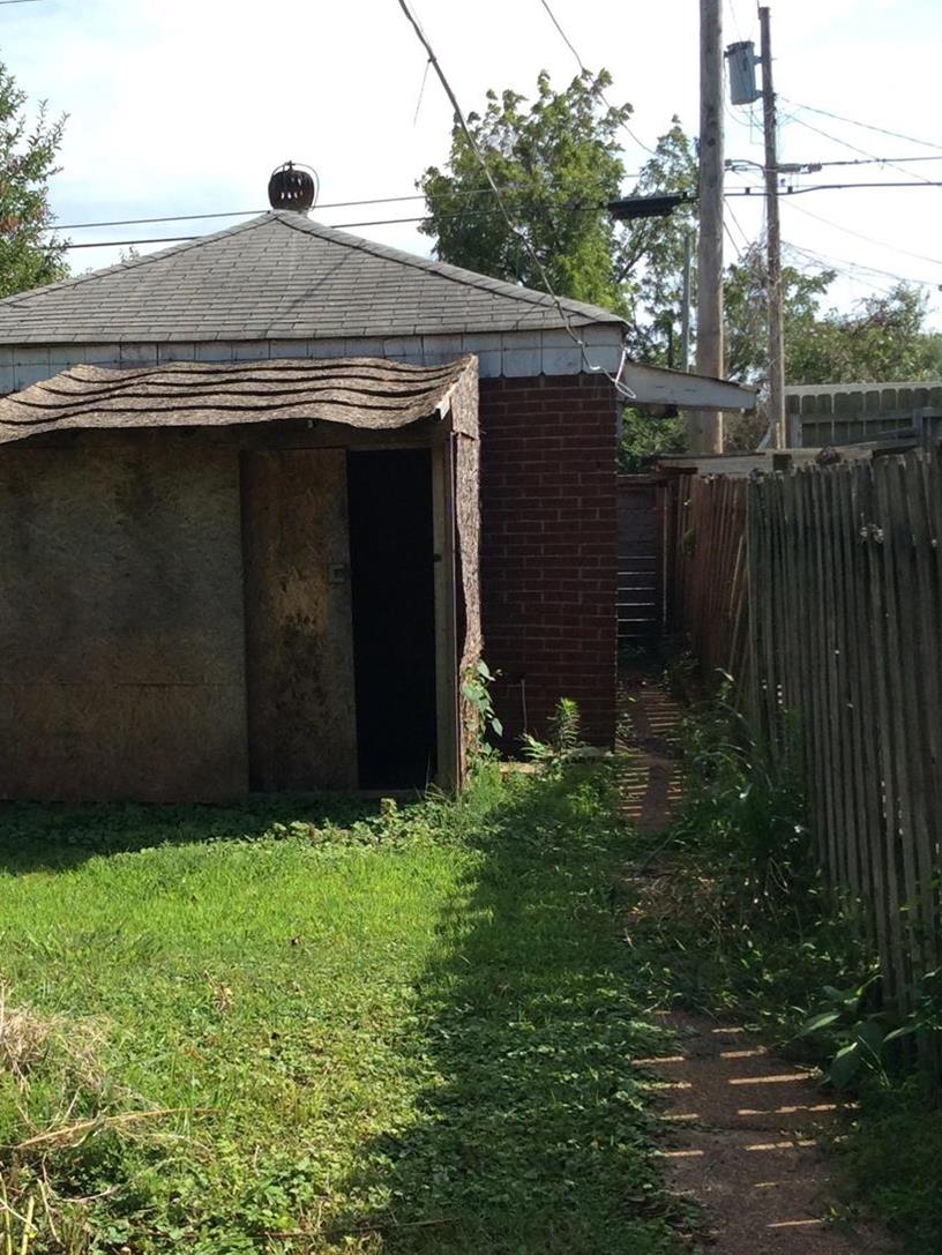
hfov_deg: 30.4
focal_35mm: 47
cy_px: 642
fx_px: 1704
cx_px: 240
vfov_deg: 40.4
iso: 32
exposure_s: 1/1079
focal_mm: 3.3
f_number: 2.4
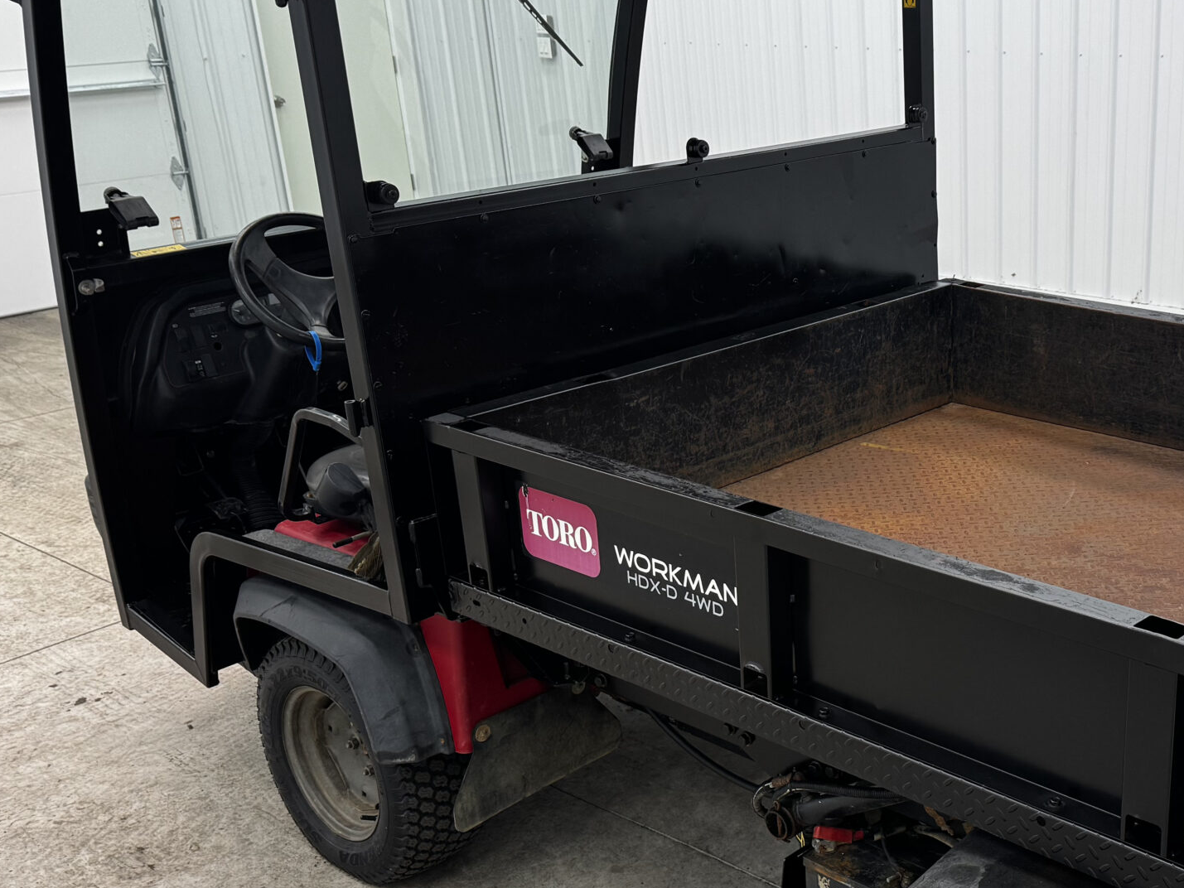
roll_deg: +1.2
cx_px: 918
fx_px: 1471
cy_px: 535
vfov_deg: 33.5
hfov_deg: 42.2
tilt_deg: -22.8
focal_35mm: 43
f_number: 1.78
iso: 100
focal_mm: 6.76
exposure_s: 1/120
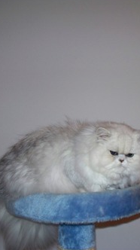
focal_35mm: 53
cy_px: 124
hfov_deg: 22.6
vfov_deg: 39.2
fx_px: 351
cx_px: 75
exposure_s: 1/30
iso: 200
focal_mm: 7.54
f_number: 2.8
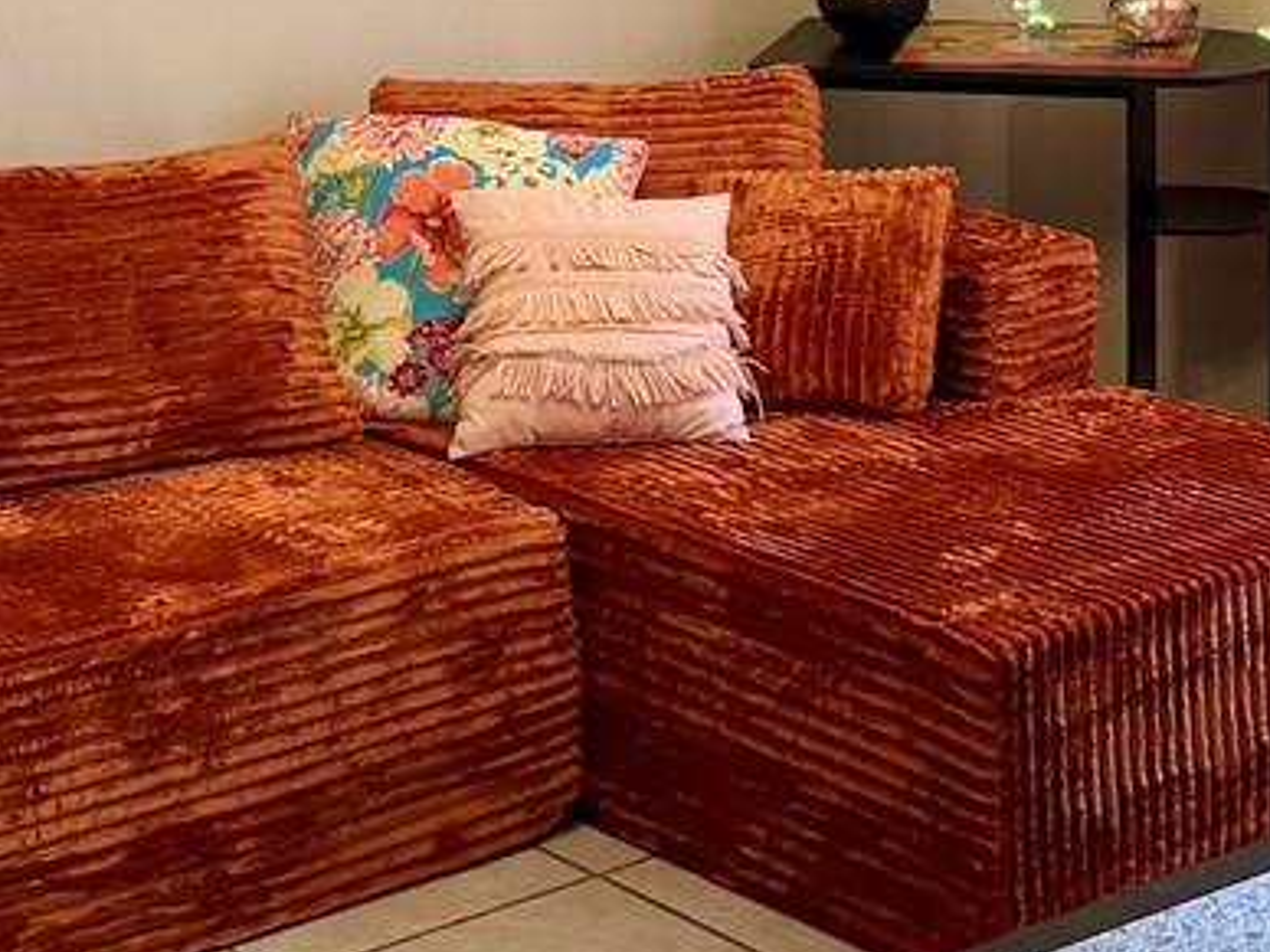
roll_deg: -0.1
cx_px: 992
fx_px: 3632
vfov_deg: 14.2
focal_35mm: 99
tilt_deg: -3.7
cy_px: -360
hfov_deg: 19.7
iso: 200
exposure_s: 1/135
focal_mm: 6.76
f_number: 1.78
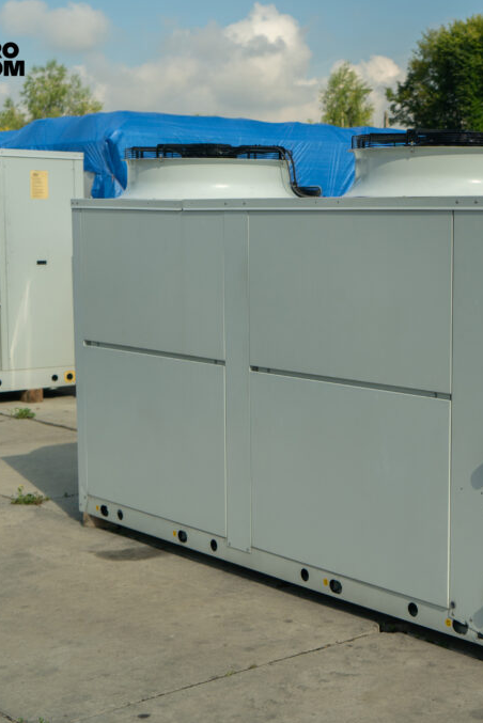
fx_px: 1246
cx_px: 421
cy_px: 364
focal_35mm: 62
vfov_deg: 32.4
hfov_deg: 21.5
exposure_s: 1/640
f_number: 4
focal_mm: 41
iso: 100
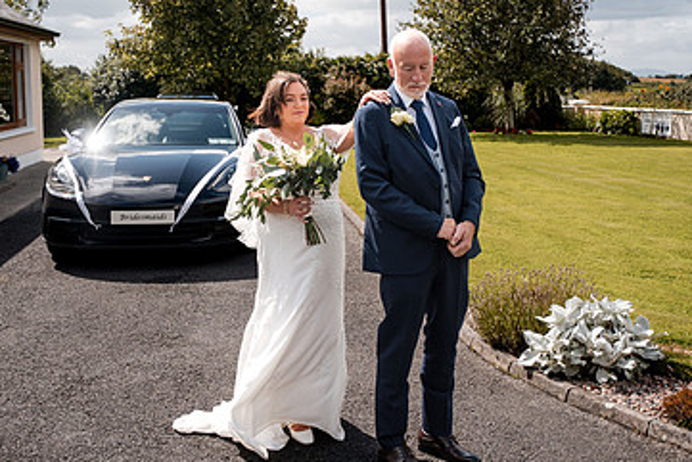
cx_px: 337
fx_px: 865
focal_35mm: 45
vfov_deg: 29.5
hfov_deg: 43.6
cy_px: 131
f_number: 2.8
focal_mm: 28
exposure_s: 1/2500
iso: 100
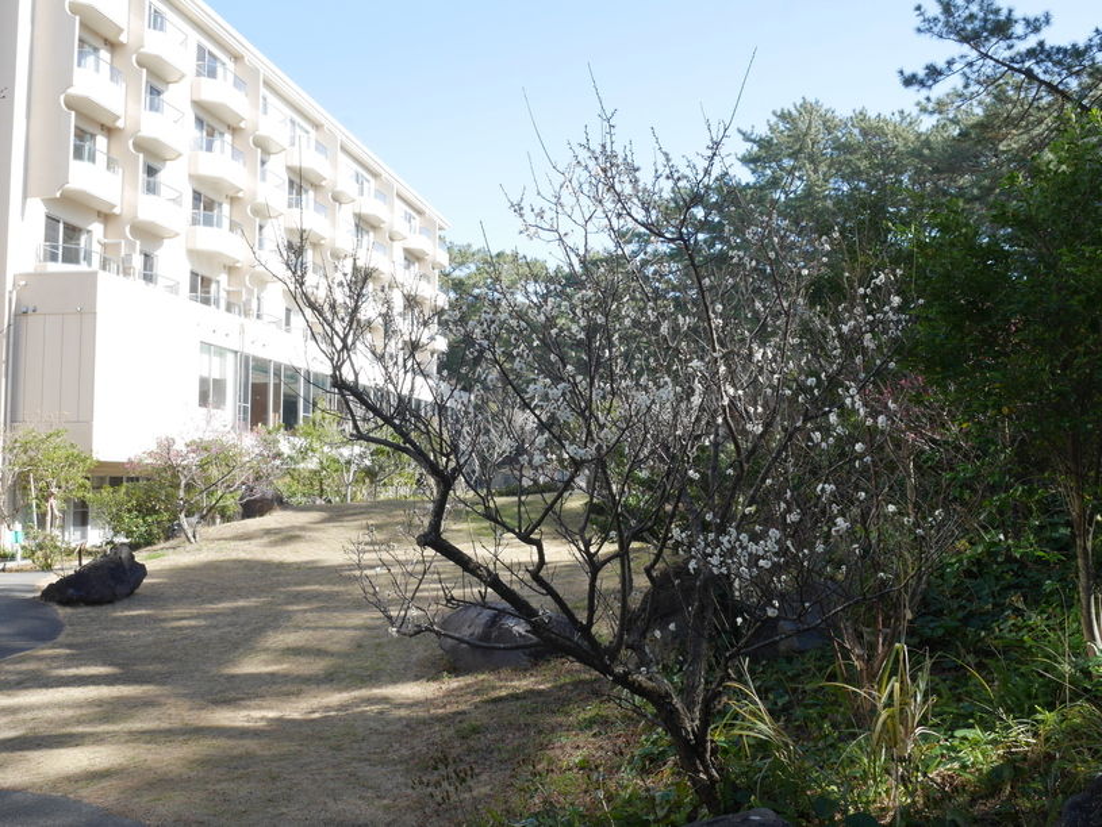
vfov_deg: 41.8
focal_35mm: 34
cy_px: 414
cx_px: 551
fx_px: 1083
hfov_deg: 53.9
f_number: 8
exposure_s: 1/125
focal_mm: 17
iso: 200
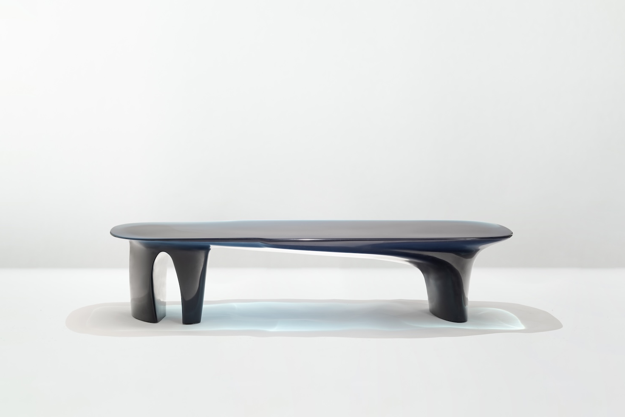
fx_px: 885
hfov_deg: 38.9
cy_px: 211
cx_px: 314
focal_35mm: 51
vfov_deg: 26.5
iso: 100
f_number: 6.3
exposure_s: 1/100
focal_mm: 50
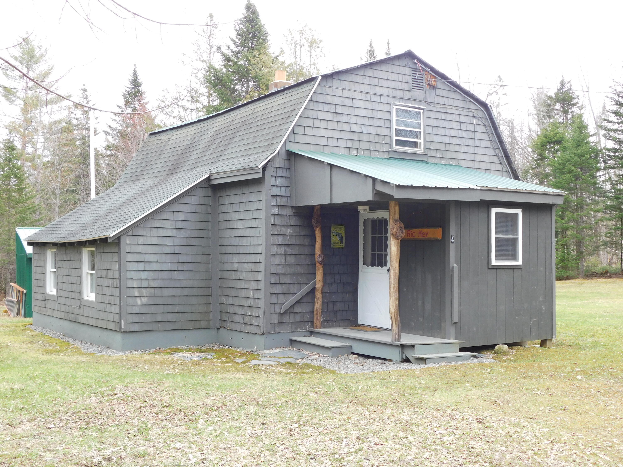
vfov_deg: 36.0
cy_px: 234
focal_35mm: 40
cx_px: 312
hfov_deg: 46.8
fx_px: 720
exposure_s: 1/160
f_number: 3.6
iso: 125
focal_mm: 7.1
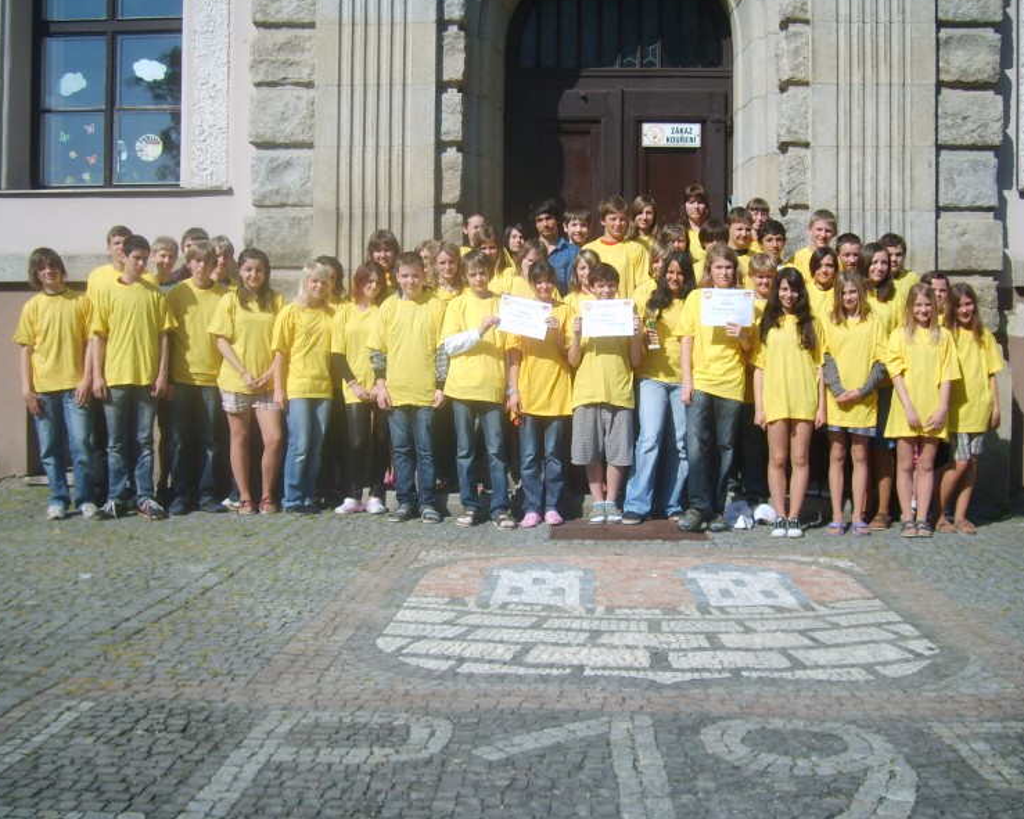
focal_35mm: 37
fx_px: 1121
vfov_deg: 40.1
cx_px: 513
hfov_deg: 49.1
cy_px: 406
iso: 50
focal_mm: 5.8
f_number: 7.1
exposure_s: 1/250
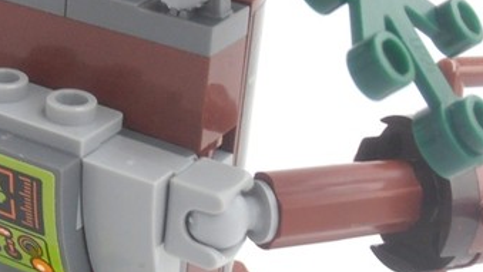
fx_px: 1371
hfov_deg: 19.7
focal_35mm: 107
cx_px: 67
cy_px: 88
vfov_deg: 11.3
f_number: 3.9
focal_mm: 6.61
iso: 125
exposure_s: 1/10
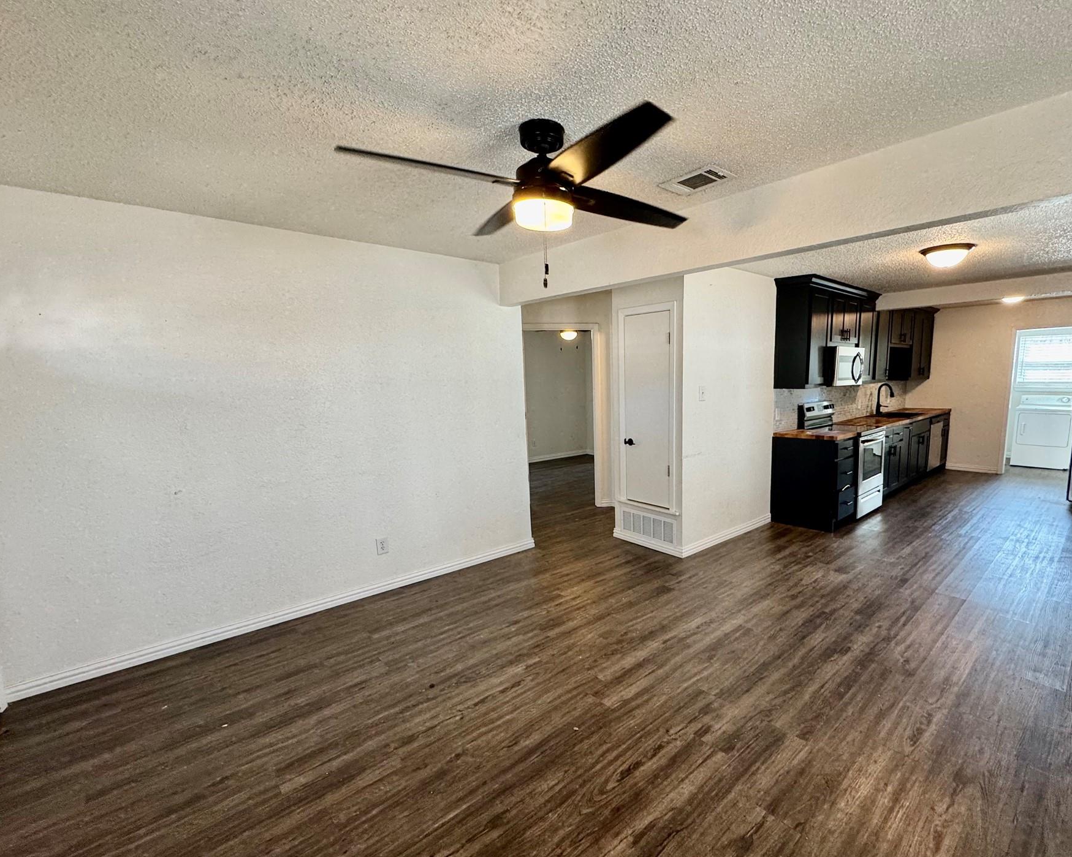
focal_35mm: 16
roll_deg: +1.8
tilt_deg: -7.8
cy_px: 451
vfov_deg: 80.3
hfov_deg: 92.6
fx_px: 508
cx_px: 604
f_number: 2.2
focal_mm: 2.22
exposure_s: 1/60
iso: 160
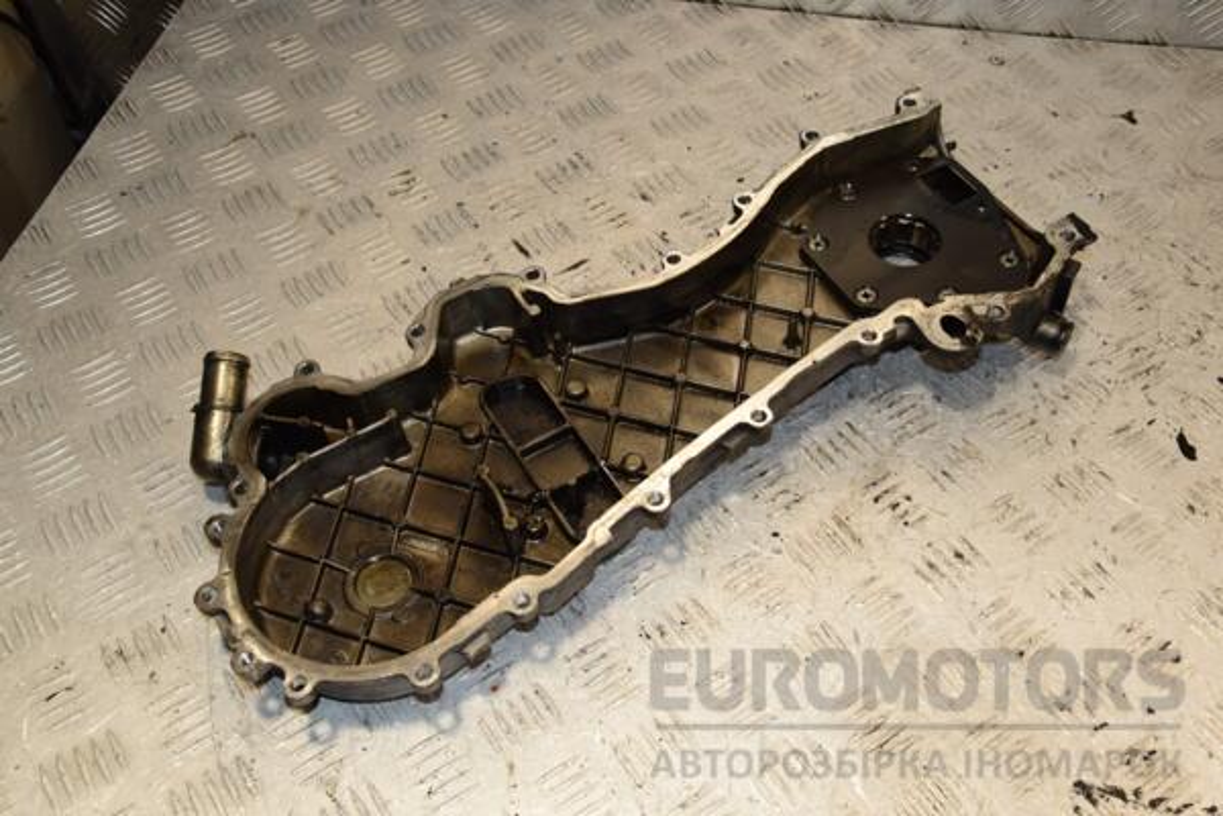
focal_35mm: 39
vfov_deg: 34.2
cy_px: 408
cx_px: 612
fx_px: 1325
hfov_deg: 49.6
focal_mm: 26
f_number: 9
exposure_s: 1/200
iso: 800
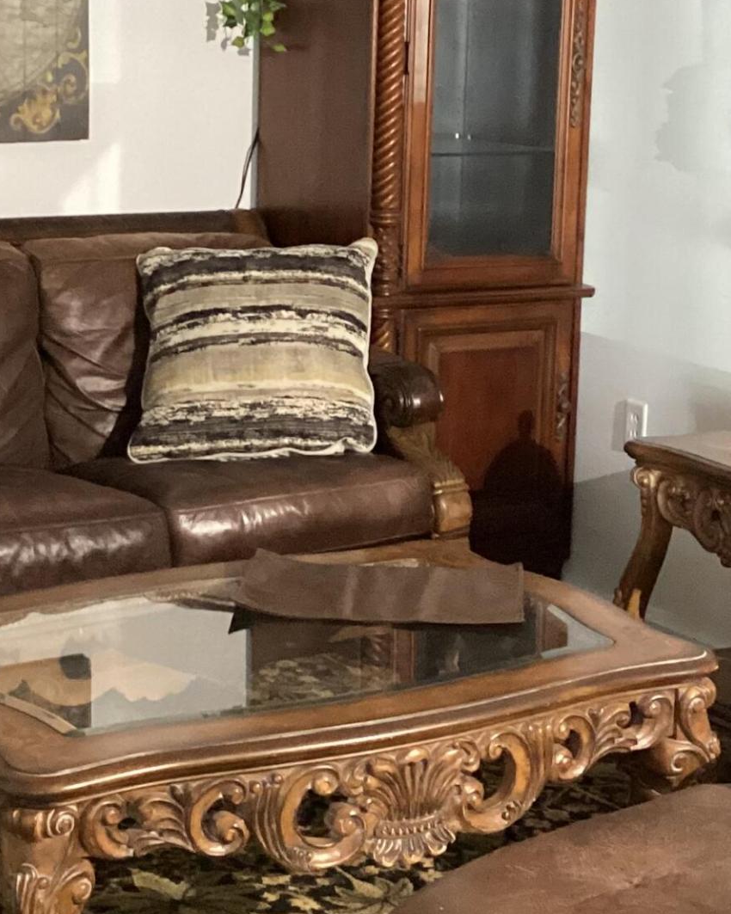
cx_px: 449
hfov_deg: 18.7
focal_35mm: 82
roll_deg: -2.1
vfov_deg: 23.3
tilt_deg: -14.3
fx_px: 2218
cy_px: 455
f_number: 2.4
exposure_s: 1/30
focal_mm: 3.3
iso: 500
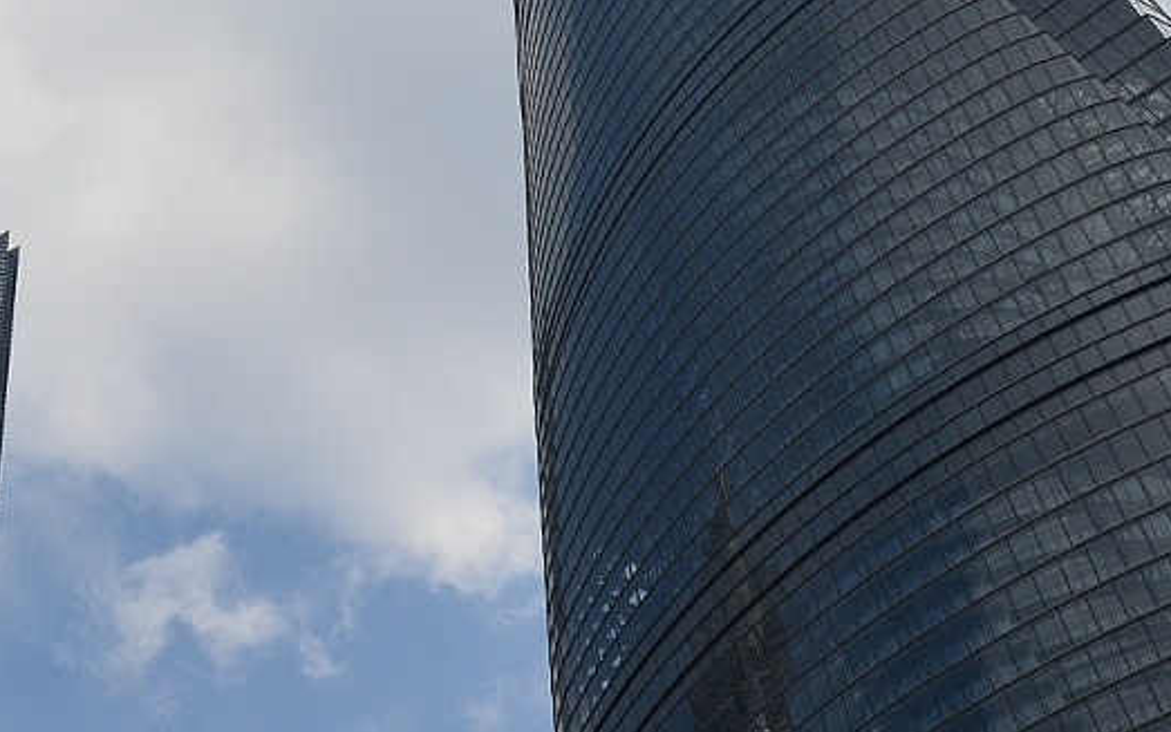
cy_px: 323
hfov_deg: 23.7
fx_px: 2681
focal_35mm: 84
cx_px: 31
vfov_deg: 15.5
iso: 180
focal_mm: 18
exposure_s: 1/500
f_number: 11
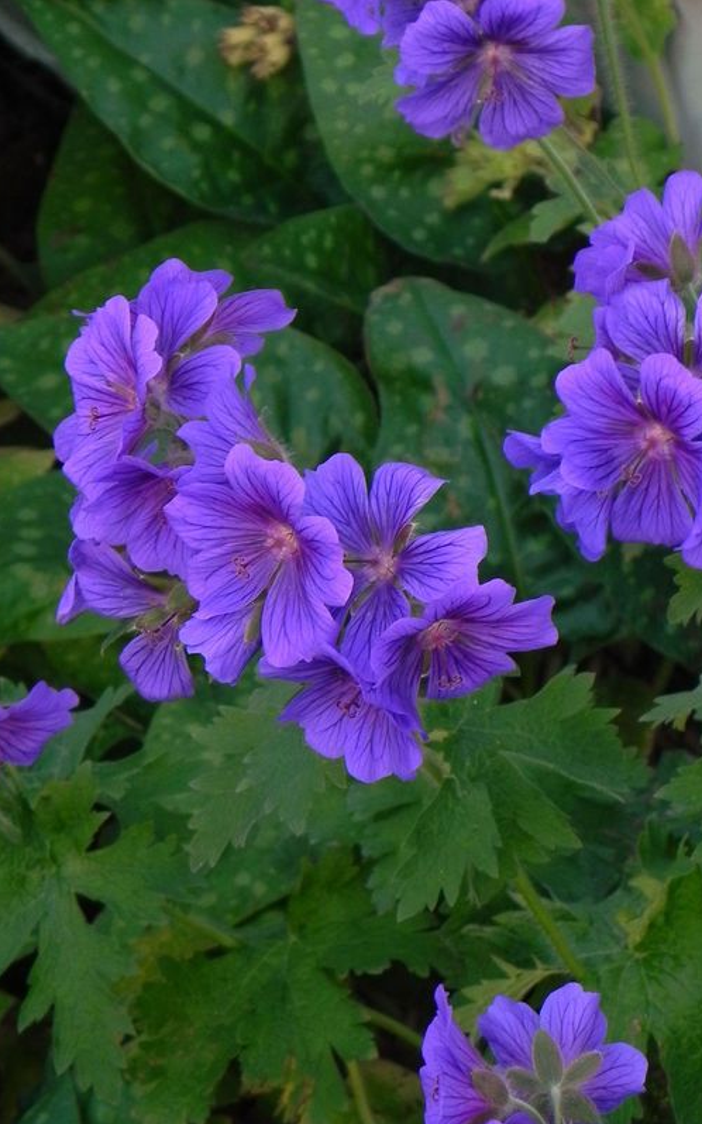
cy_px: 563
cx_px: 386
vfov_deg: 20.6
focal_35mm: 101
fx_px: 3092
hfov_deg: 13.0
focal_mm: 16.9
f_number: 4.5
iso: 160
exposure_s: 1/20
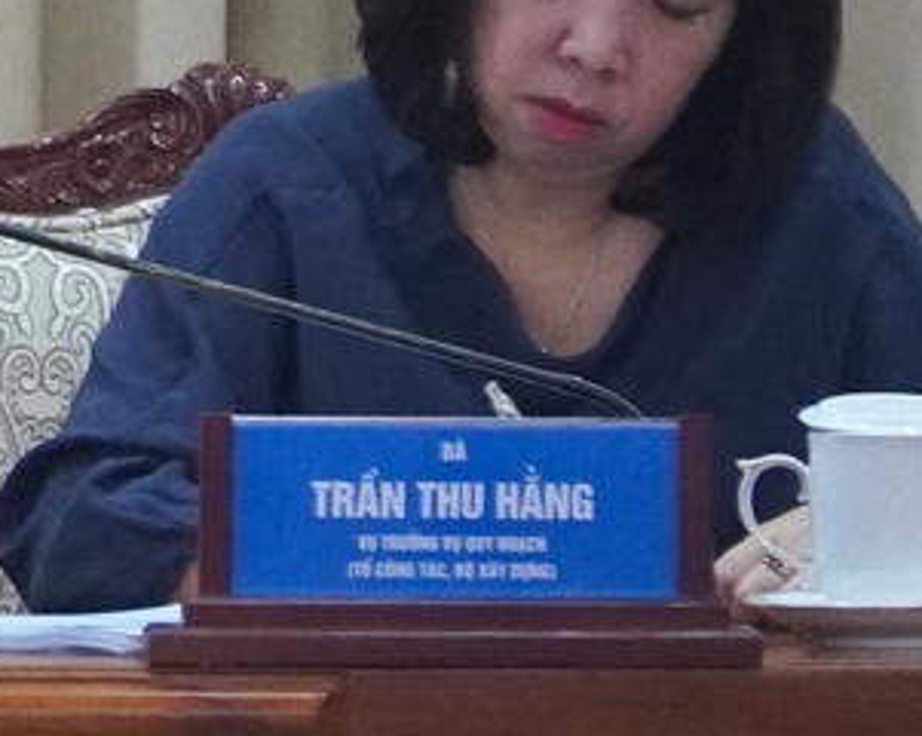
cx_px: -1982
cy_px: -646
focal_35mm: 927
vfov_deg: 1.7
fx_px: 25266
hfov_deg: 2.1
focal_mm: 99
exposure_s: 1/160
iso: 2000
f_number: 4
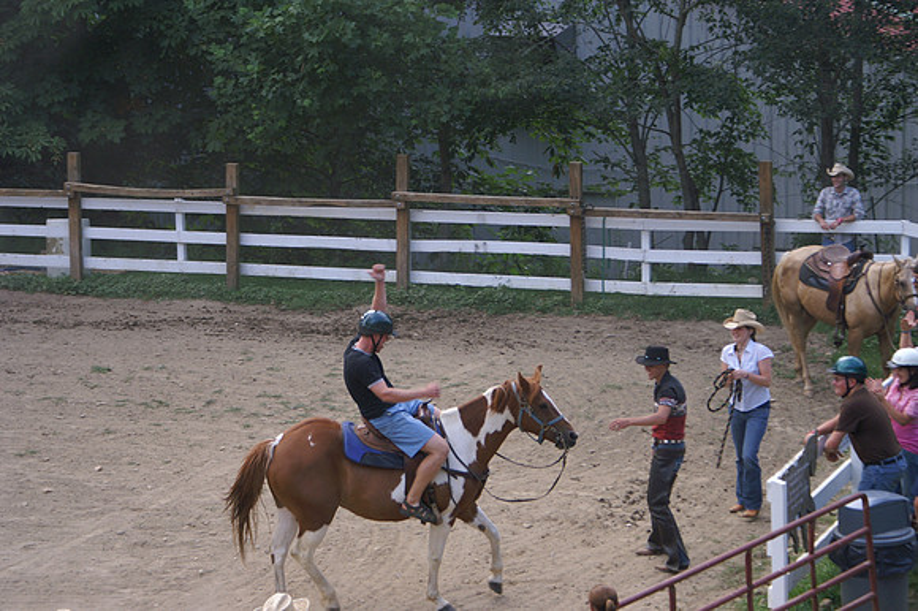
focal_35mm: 105
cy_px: 306
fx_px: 2676
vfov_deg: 13.0
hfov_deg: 19.5
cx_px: 459
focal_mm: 70
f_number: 5.6
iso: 250
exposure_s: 1/160
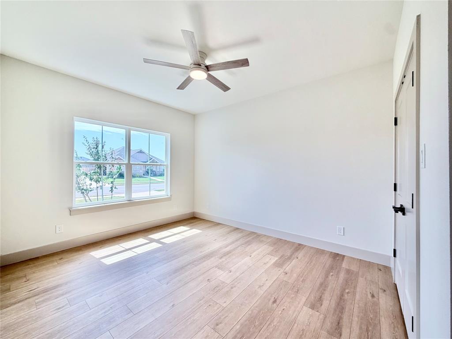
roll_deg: +0.4
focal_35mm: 14
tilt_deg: +0.0
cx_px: 226
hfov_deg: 102.1
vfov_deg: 85.7
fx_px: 183
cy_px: 170
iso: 50
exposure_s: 1/224
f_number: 2.2
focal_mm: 2.22
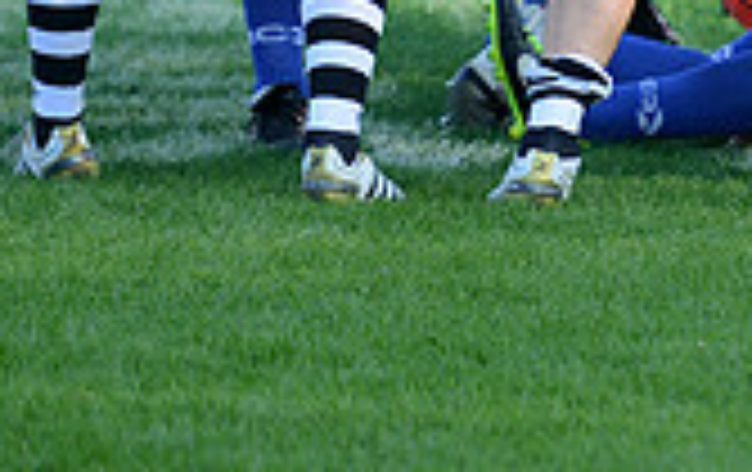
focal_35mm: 530
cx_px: 995
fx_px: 10880
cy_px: -384
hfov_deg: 3.9
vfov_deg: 2.5
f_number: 2.8
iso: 320
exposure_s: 1/500
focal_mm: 150
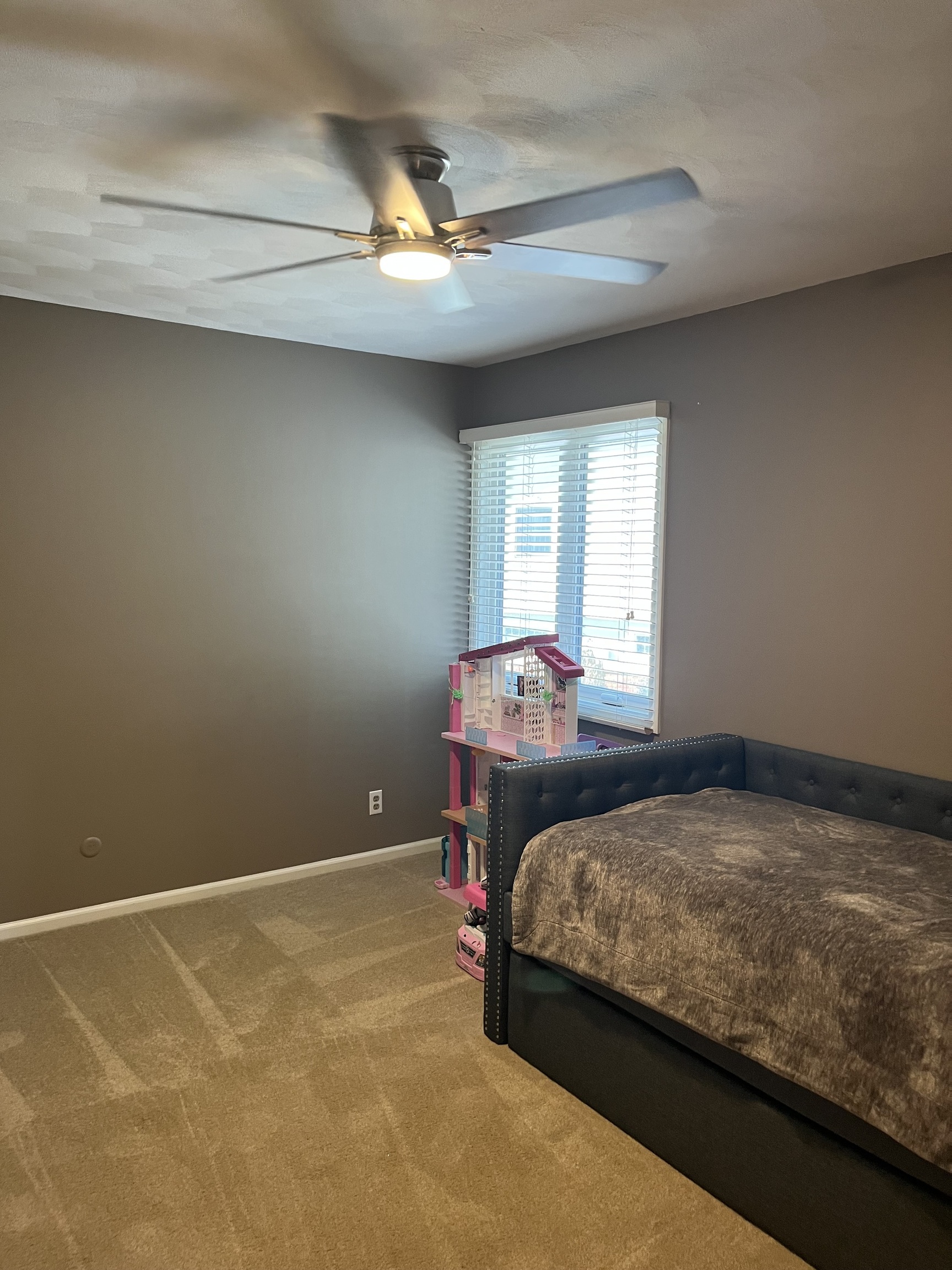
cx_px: 476
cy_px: 635
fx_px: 953
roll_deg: -0.4
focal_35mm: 26
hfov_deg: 53.1
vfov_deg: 67.3
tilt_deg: -2.3
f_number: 1.6
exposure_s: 1/60
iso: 160
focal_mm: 5.1
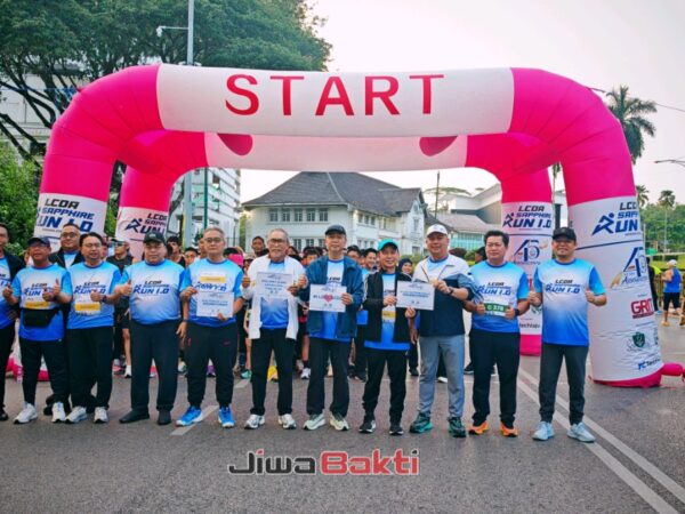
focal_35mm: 31
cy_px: 257
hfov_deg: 58.4
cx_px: 342
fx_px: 613
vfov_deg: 45.4
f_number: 2
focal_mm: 6.83
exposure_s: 1/100
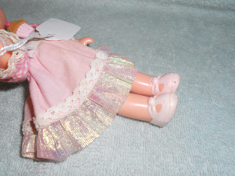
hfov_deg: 56.8
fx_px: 217
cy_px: 88
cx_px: 118
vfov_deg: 44.2
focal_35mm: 32
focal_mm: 5.8
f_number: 8.8
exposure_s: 1/25
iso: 80
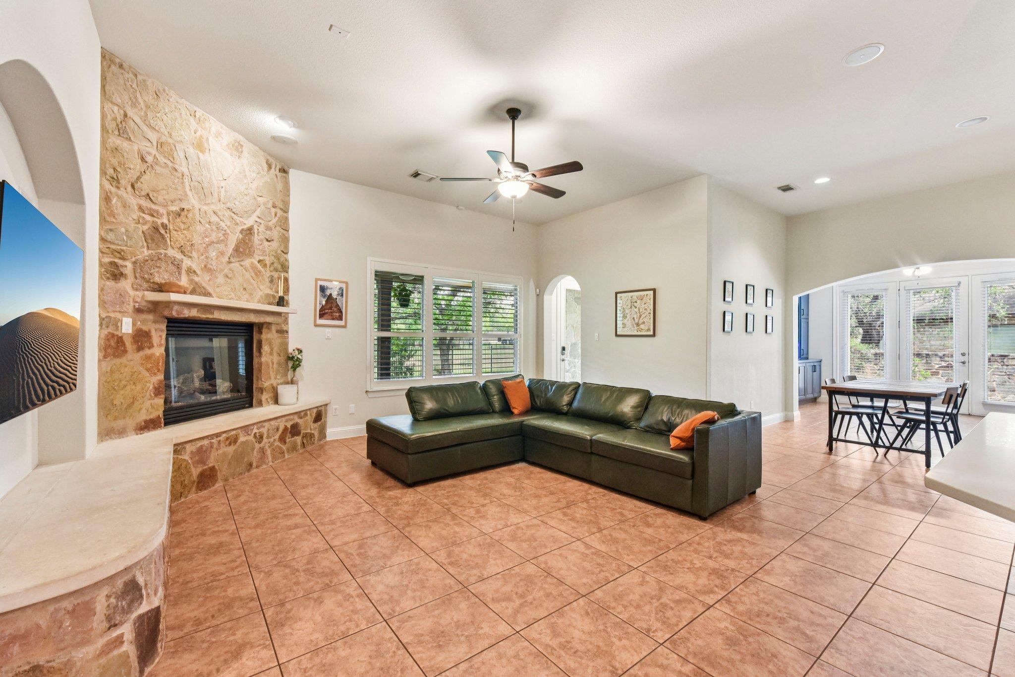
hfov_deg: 104.3
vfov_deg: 81.2
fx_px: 395
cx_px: 508
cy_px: 338
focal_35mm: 14
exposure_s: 1/15
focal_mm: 14
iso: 1250
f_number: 8
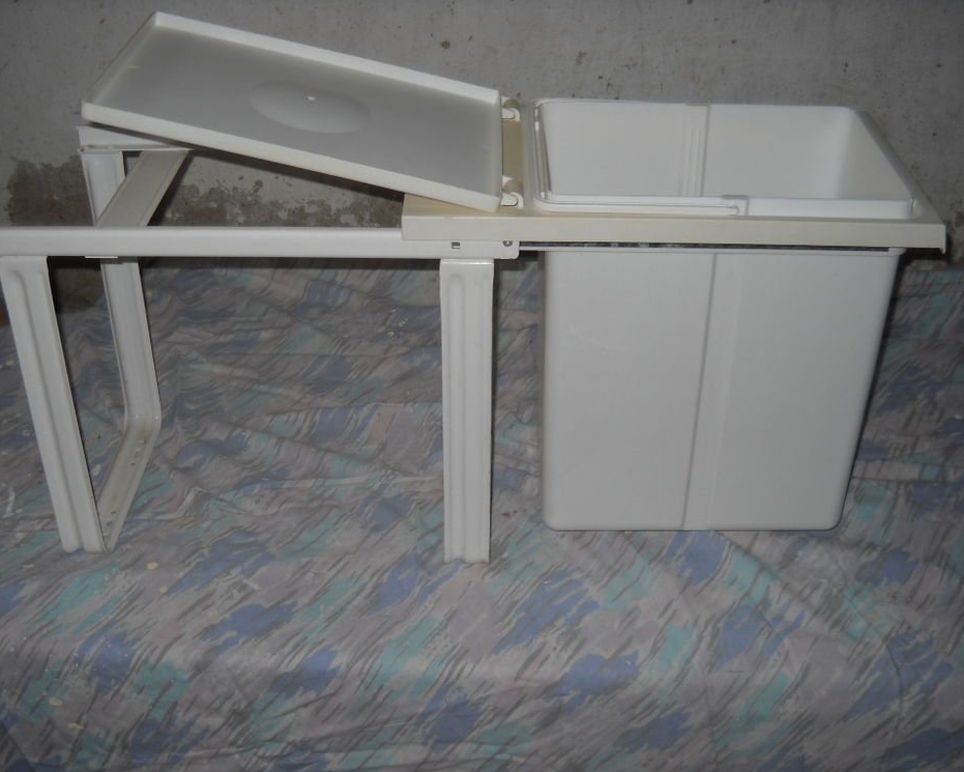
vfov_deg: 34.9
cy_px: 388
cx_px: 463
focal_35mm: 43
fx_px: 1227
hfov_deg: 42.9
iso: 64
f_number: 3.1
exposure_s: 1/30
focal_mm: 6.72
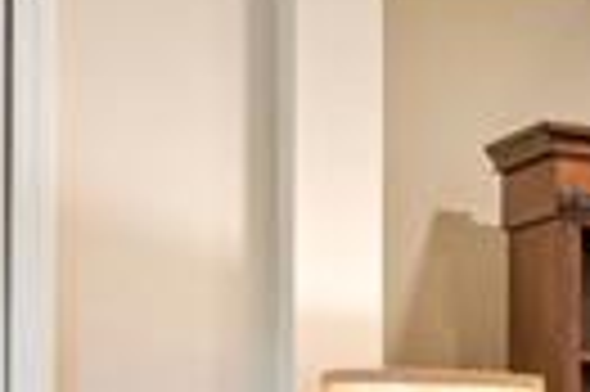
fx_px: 1979
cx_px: 1450
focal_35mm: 121
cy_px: 496
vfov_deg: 11.1
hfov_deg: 12.7
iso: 500
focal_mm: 15.5
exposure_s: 1/1.67
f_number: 8
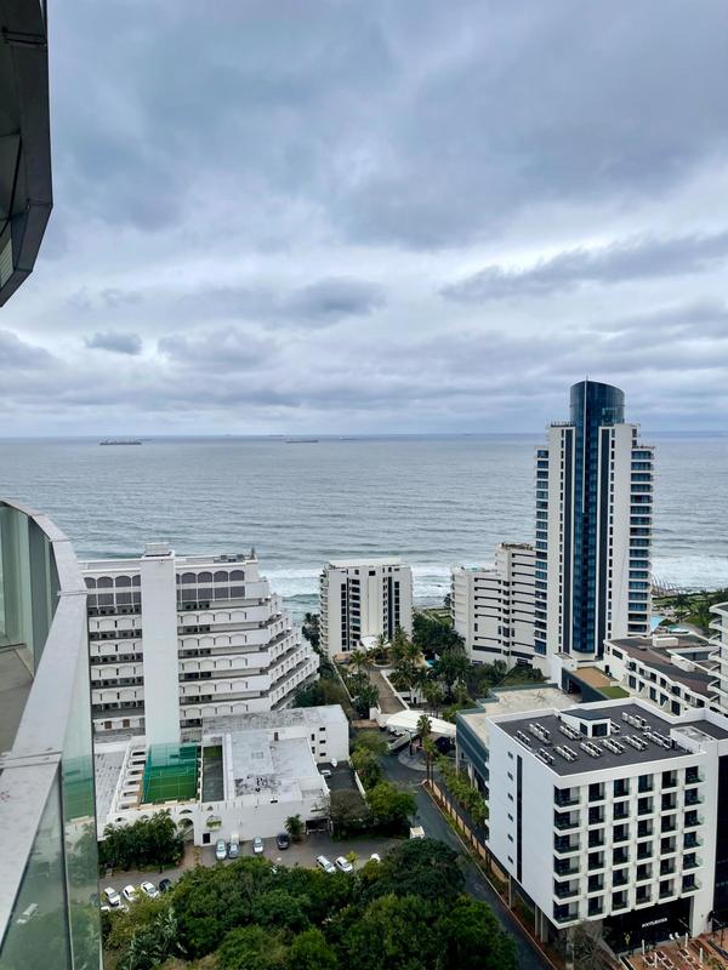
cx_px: 364
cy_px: 485
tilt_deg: -6.0
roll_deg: +1.1
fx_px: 701
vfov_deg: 69.4
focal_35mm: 25
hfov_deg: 54.9
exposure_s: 1/2165
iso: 32
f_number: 1.6
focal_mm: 5.1
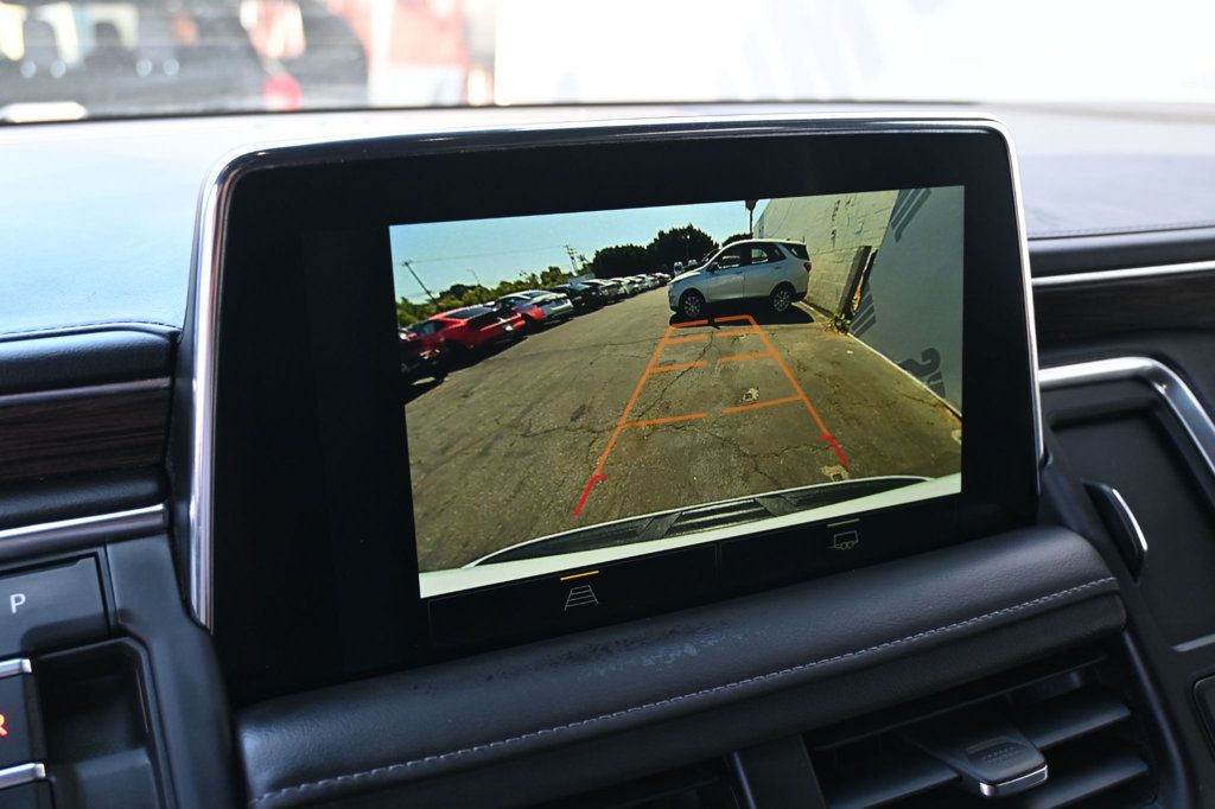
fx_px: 1164
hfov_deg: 55.1
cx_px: 608
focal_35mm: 34
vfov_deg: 38.3
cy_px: 404
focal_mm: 23
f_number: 4.2
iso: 640
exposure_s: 1/125
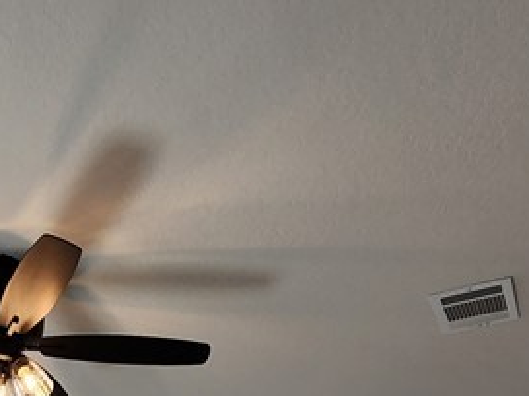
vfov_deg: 20.7
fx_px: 749
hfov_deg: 36.6
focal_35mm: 49
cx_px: 58
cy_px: 710
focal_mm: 2.2
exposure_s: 1/120
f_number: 2.2
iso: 50
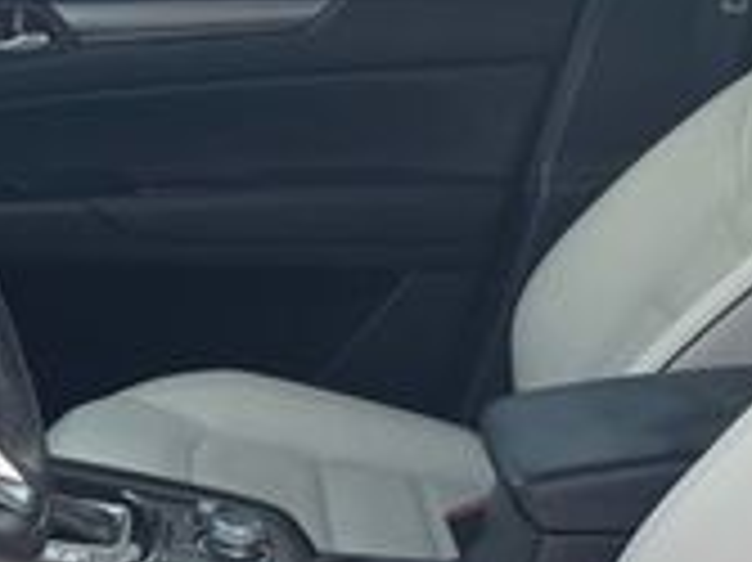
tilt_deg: -23.3
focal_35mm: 92
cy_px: 558
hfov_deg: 21.0
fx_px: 1997
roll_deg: -0.1
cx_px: 135
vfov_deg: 15.7
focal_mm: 6.76
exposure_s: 1/802
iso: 80
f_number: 1.78
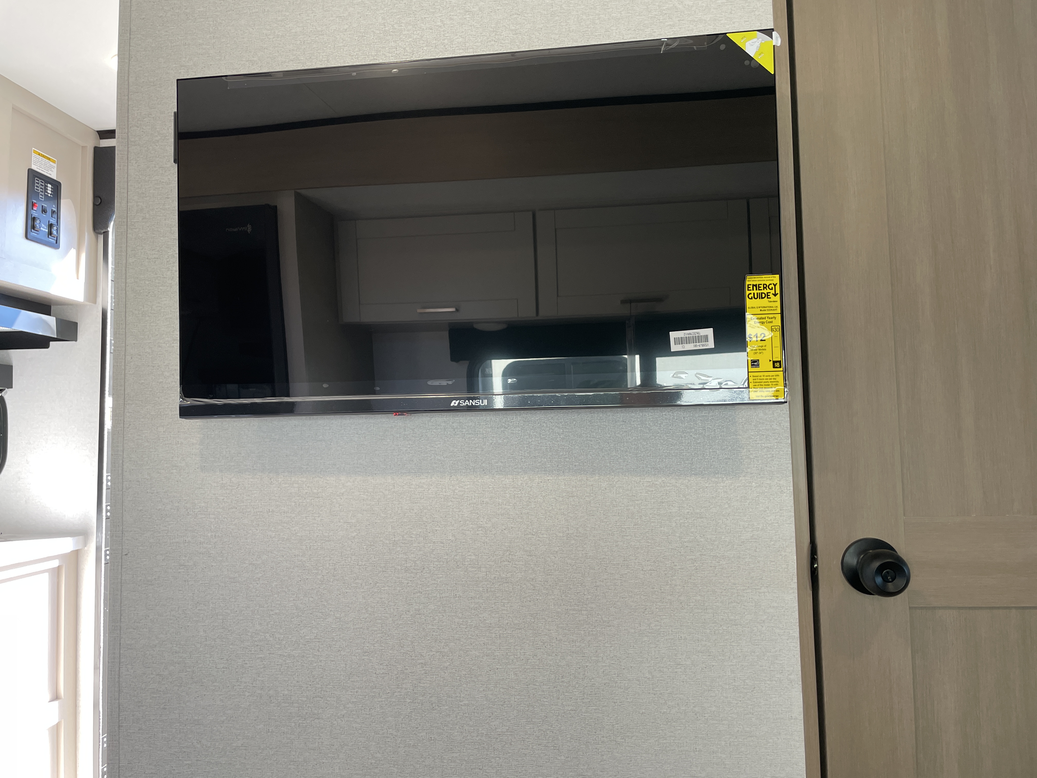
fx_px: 779
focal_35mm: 26
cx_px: 518
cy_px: 389
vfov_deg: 53.1
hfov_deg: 67.3
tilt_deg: +4.4
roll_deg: +0.7
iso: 100
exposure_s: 1/121
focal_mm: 4.2
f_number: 1.6
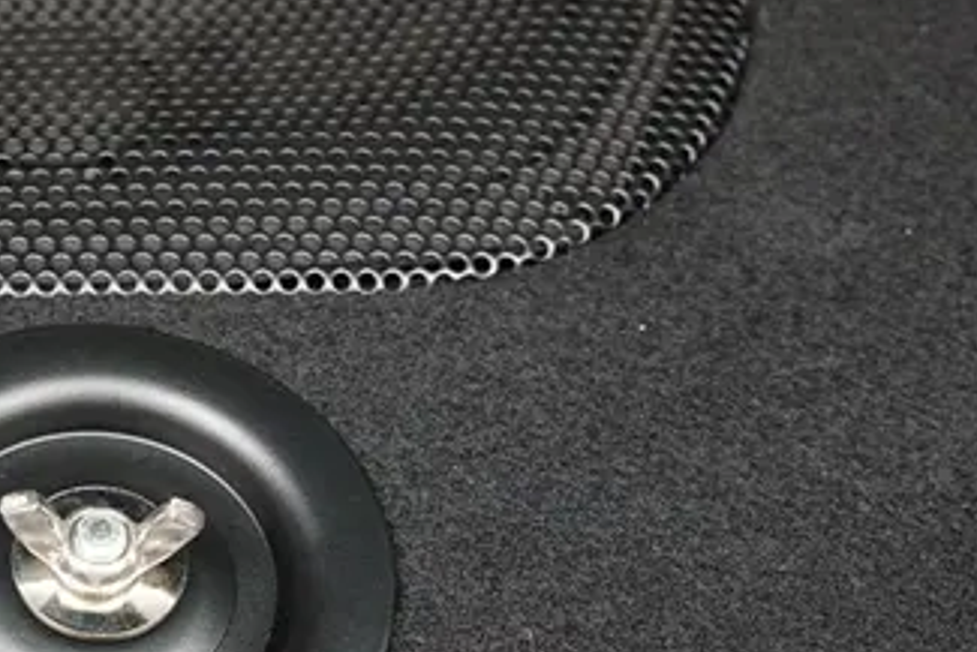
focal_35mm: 71
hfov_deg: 27.4
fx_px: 1928
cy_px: 545
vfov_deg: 19.0
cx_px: 96
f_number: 4
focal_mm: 24
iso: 1250
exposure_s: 1/160
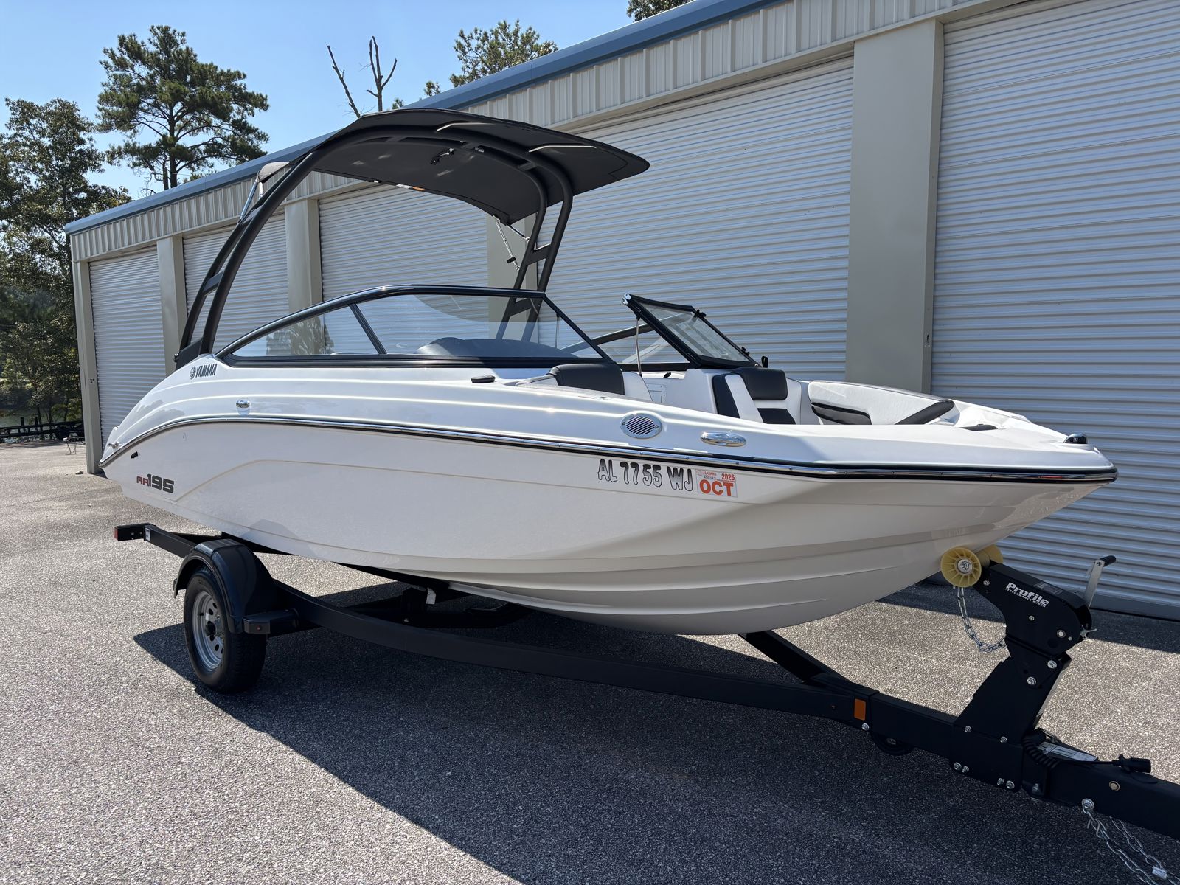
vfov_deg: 53.1
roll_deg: +2.8
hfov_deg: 67.3
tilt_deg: -5.1
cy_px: 442
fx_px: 886
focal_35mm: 26
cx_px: 590
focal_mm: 5.96
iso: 50
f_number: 1.6
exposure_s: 1/2710
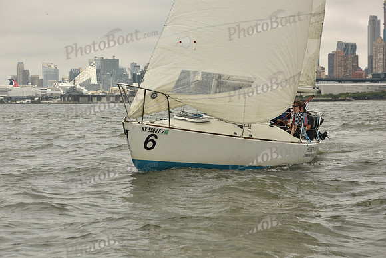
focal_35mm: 85
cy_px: 129
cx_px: 193
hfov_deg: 23.9
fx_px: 912
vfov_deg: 16.1
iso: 320
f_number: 7.1
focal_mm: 85
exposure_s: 1/1250
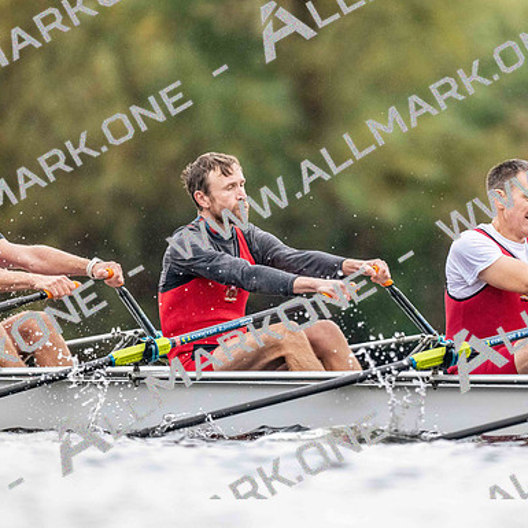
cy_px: 264
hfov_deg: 2.3
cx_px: 336
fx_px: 13271
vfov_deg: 2.3
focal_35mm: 769
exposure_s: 1/2500
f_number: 4
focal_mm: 600
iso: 5600
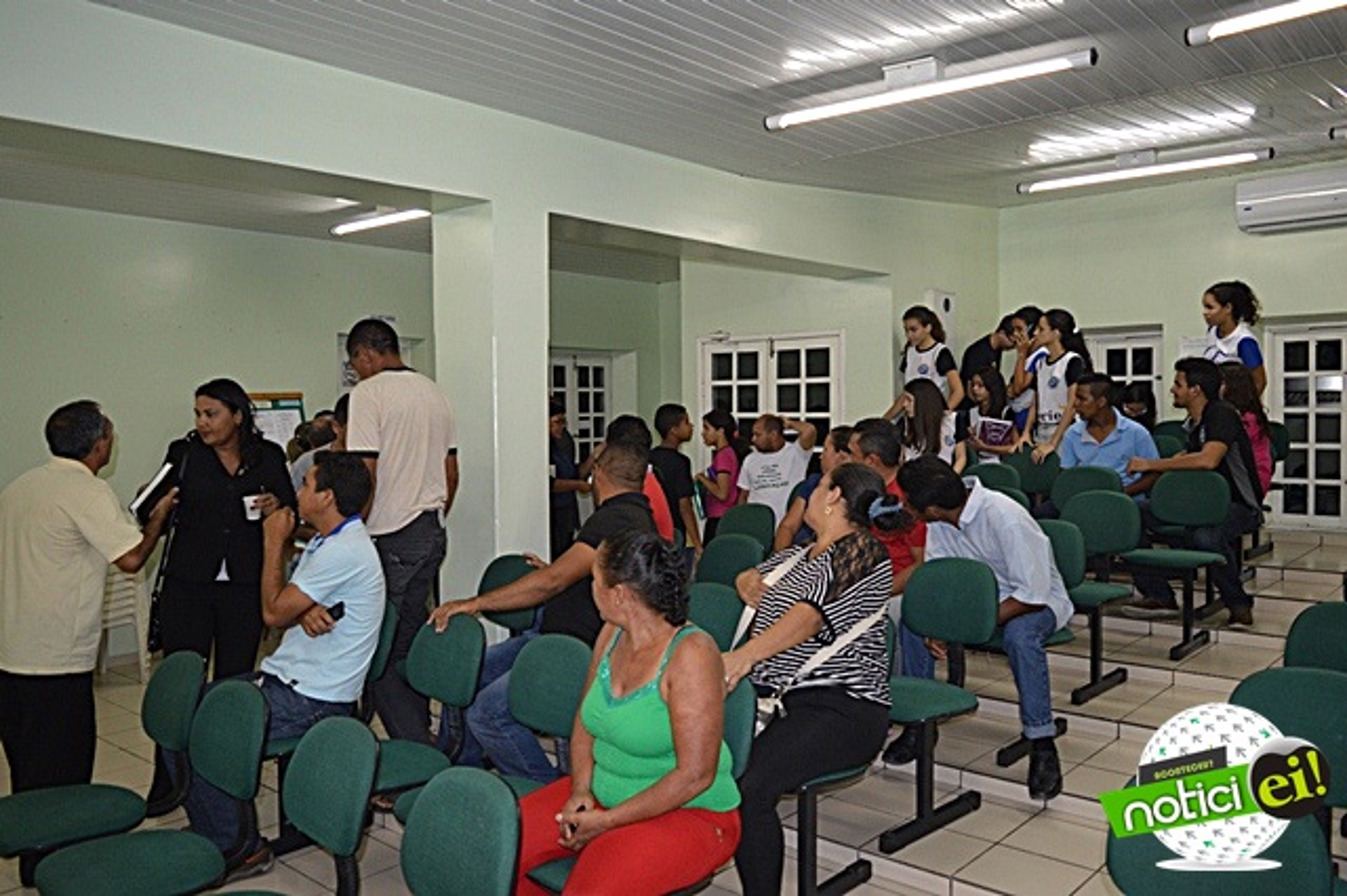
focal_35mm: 27
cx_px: 674
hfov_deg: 67.4
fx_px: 1010
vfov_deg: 47.9
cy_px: 448
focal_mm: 18
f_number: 3.5
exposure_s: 1/60
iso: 640
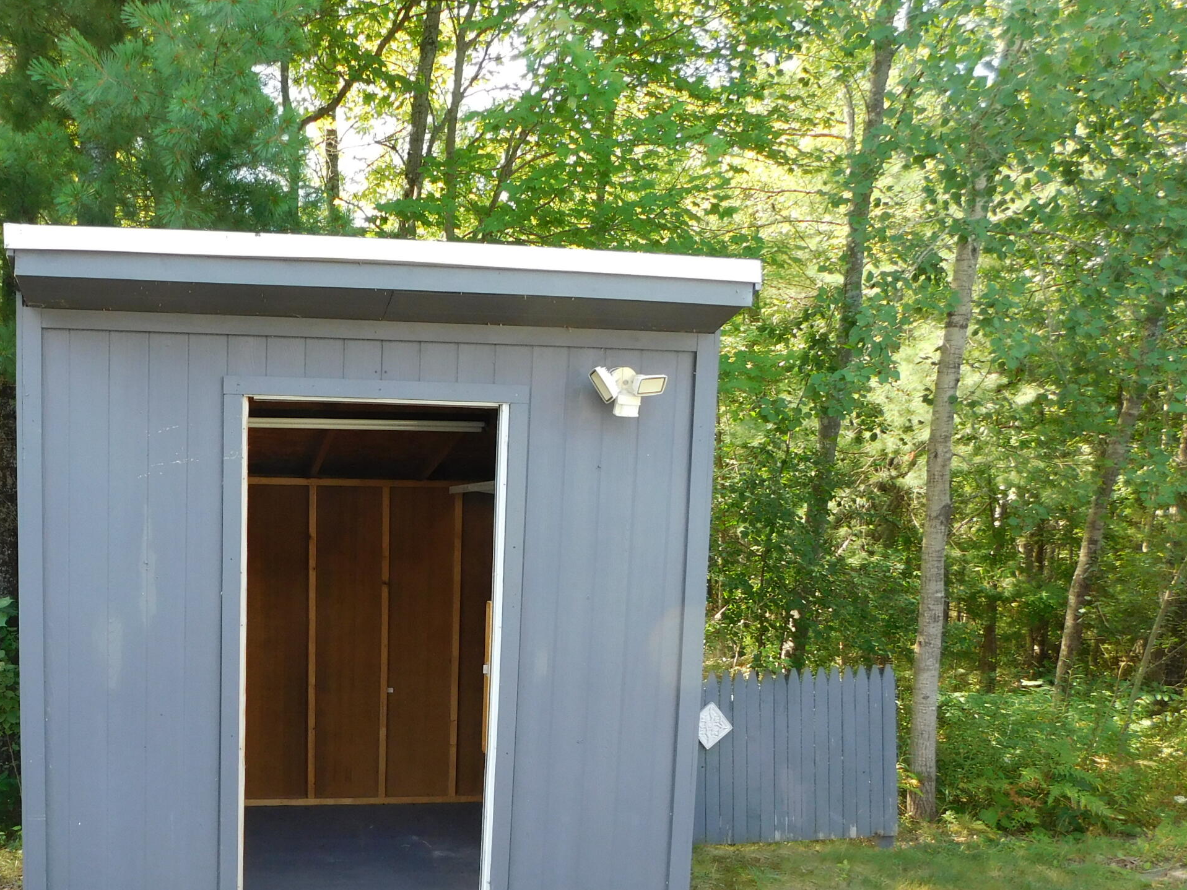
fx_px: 1235
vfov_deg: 38.7
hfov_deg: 49.9
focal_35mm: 36
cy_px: 660
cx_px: 346
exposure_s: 1/160
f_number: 3
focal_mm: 4
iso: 125
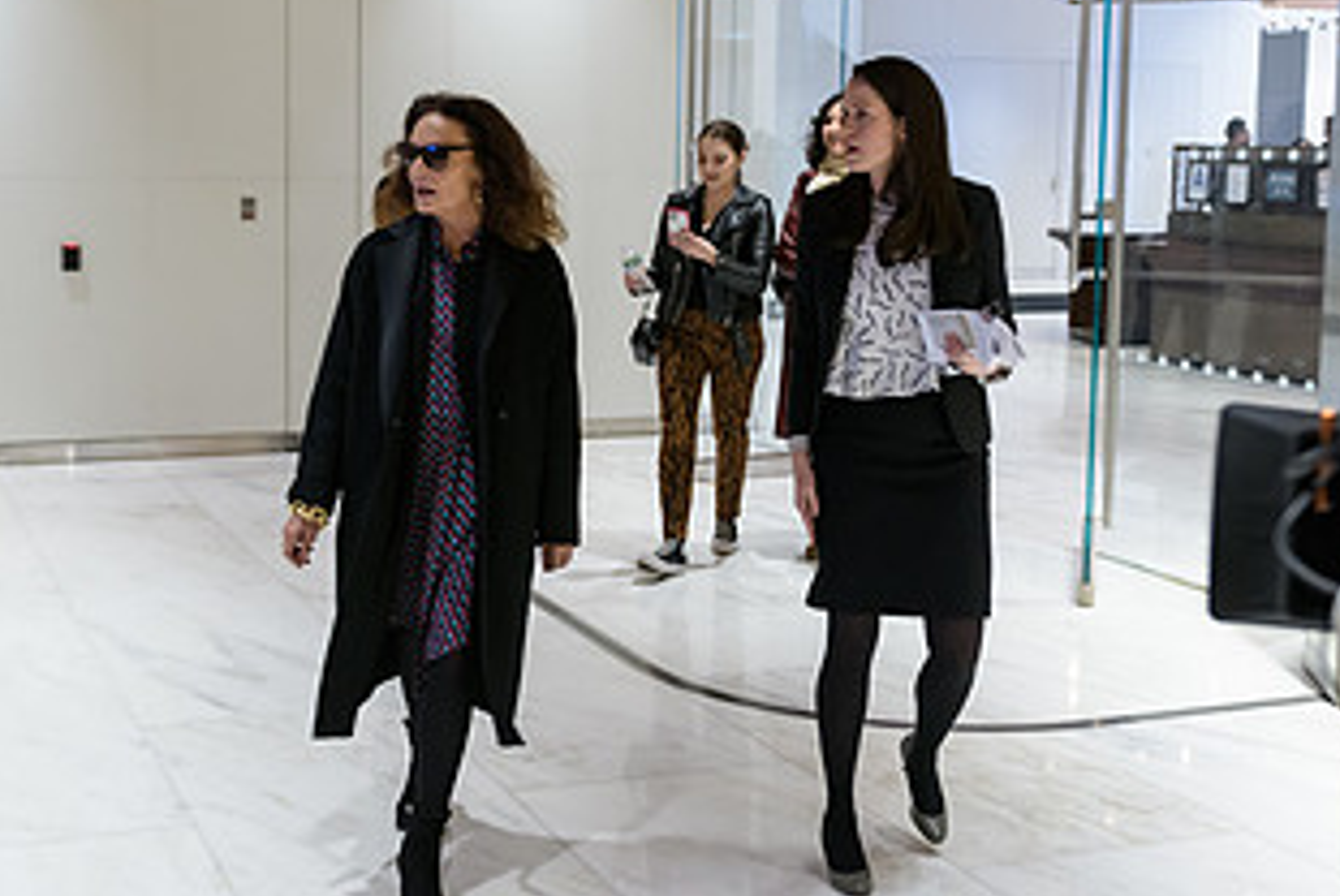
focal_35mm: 54
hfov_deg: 36.5
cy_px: 321
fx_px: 2012
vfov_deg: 25.0
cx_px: 448
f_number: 3.2
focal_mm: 29
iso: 1250
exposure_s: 1/125
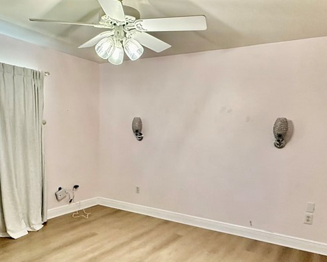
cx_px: 131
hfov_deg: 58.3
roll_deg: -2.4
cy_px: 179
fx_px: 290
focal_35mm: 30
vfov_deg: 47.6
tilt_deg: -9.3
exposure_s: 1/120
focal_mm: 2.22
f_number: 2.2
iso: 500
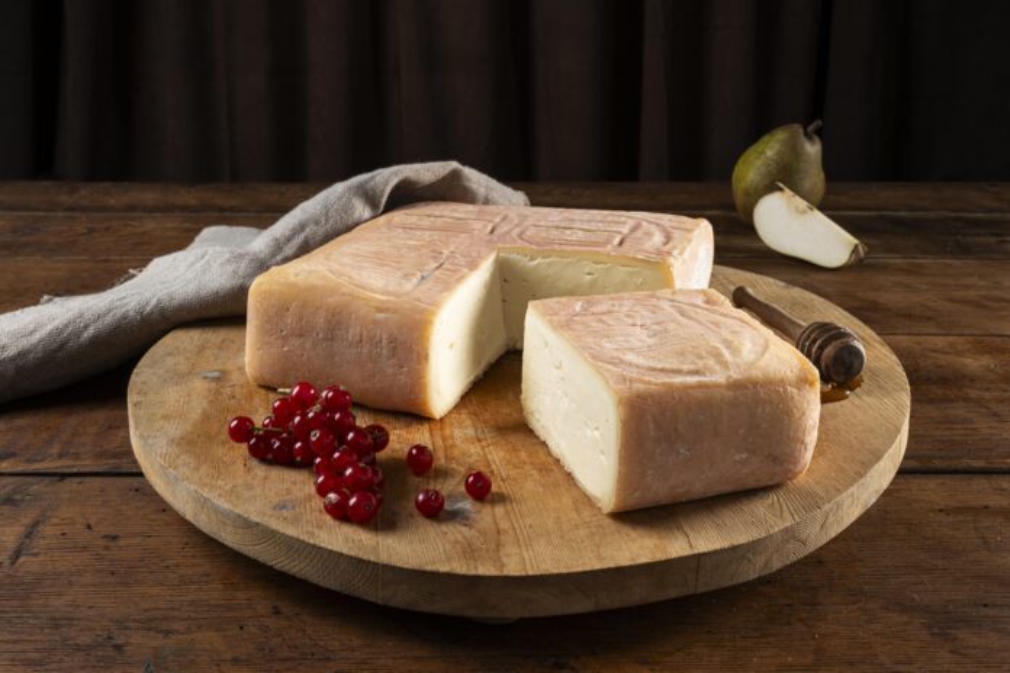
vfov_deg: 35.1
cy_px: 336
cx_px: 505
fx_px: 1066
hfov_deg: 50.7
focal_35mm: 38
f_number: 18
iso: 100
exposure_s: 1/125
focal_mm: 38
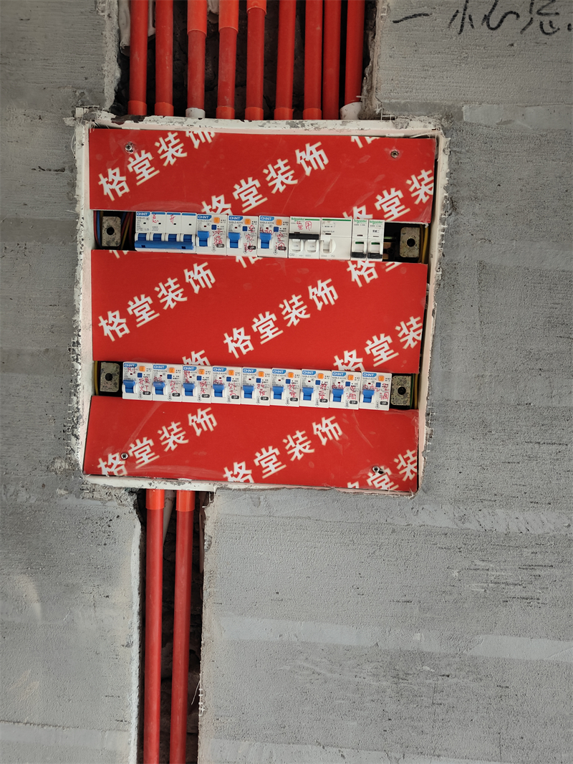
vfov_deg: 71.6
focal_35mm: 24
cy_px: 382
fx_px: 529
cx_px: 286
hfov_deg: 56.8
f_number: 1.8
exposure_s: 1/33
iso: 1600
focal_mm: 5.59
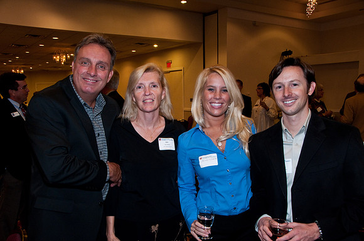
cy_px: 120
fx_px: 333
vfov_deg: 39.9
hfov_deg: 57.3
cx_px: 182
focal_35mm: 33
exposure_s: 1/30
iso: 640
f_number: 6.3
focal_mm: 22
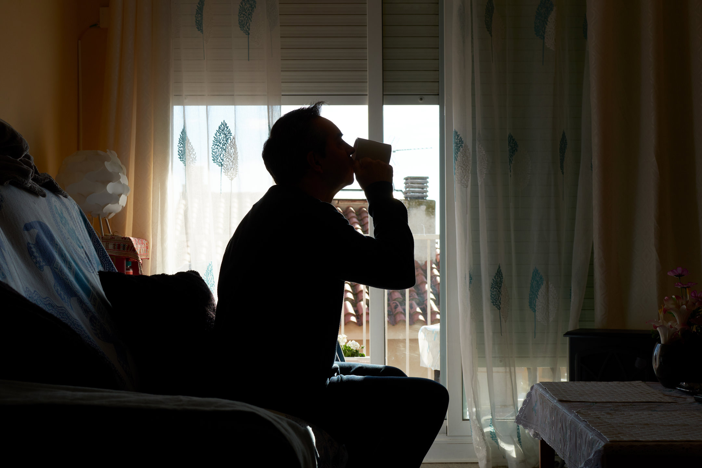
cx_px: 351
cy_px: 234
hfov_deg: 38.2
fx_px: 1014
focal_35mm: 52
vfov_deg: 26.0
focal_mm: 35
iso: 125
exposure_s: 1/400
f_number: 6.3
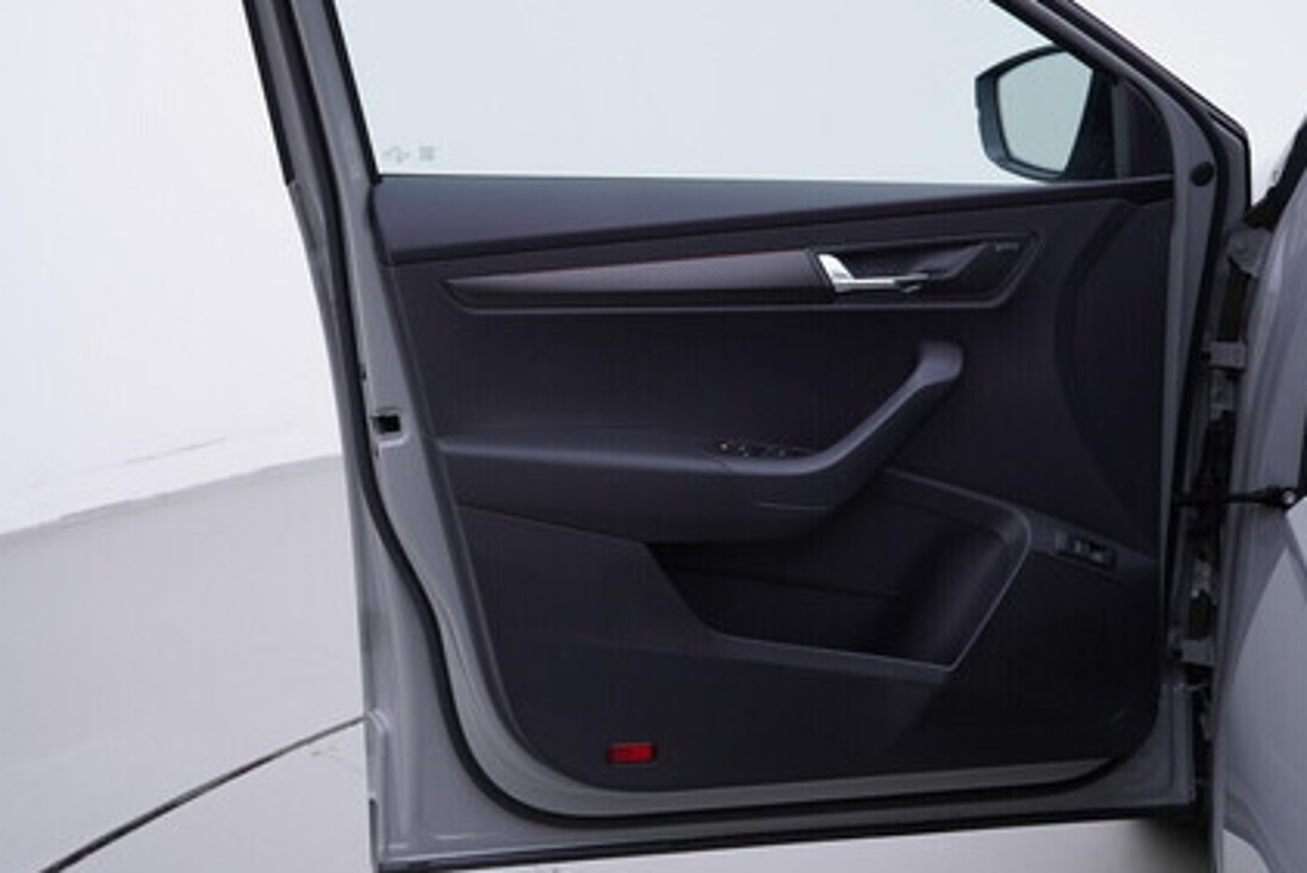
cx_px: 562
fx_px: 1707
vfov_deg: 28.6
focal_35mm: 47
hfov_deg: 41.8
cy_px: 334
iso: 125
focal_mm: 24
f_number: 3.5
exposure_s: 1/60
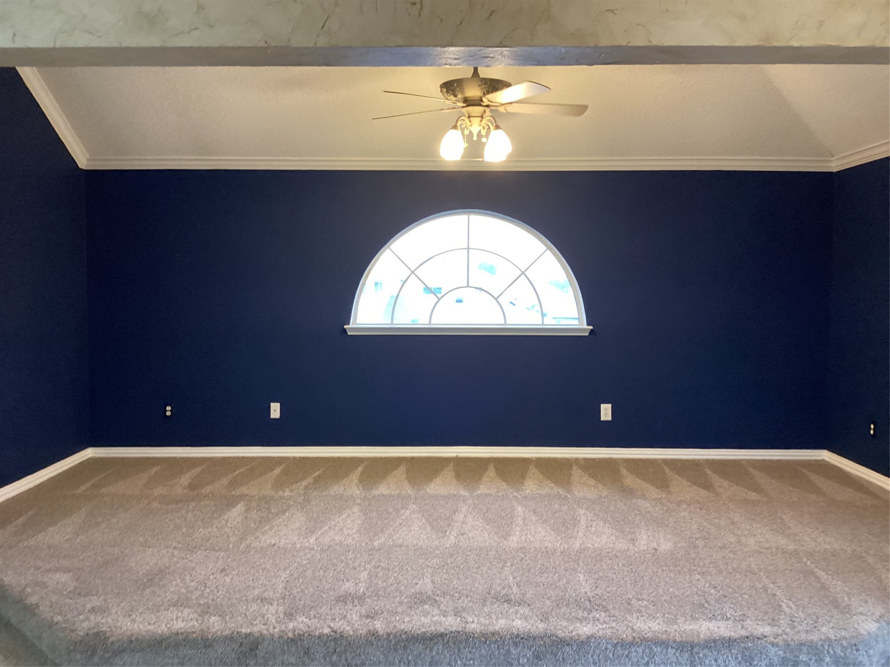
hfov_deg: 58.4
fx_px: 797
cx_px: 445
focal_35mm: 31
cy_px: 334
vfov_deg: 45.4
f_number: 2.4
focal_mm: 3.3
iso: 400
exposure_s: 1/50
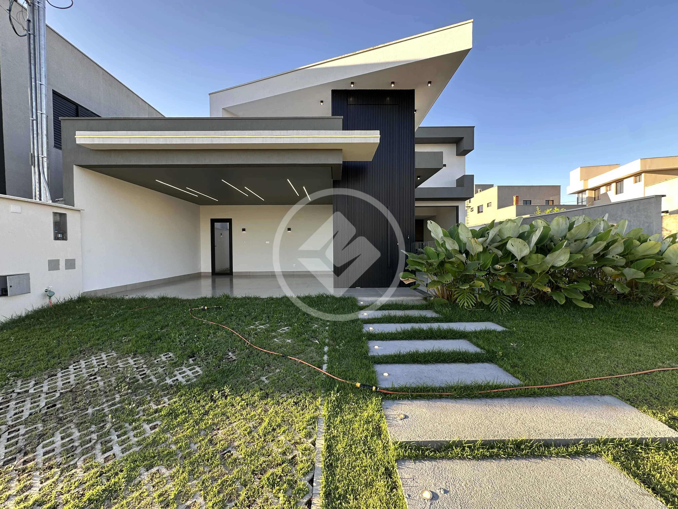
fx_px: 274
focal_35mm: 14
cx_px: 339
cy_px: 254
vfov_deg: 85.7
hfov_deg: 102.1
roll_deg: +0.5
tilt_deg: -1.1
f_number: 2.2
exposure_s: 1/109
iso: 40
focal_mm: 2.22
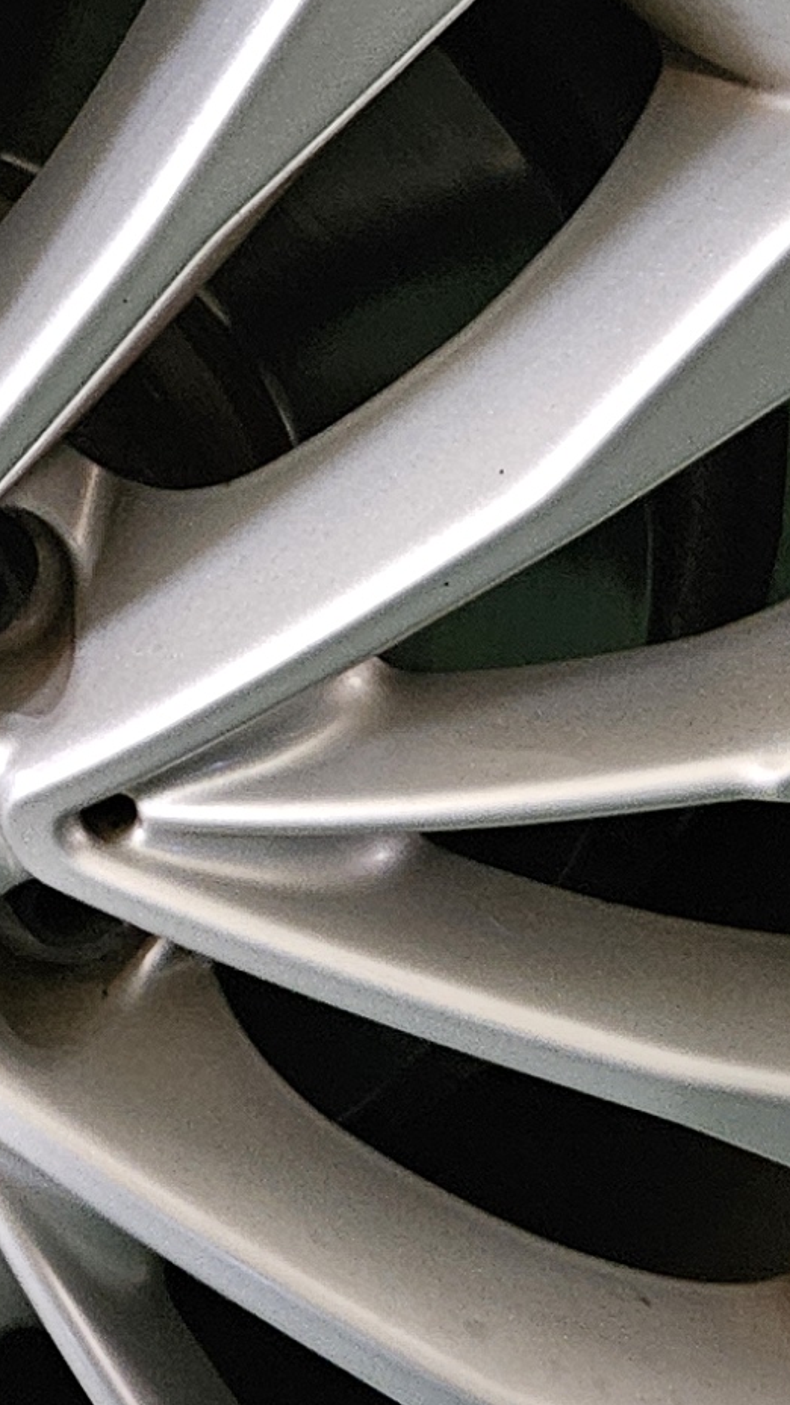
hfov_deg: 11.1
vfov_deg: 19.7
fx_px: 4022
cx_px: -62
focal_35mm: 108
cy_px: 347
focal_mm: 5.4
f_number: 1.8
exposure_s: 1/25
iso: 1000
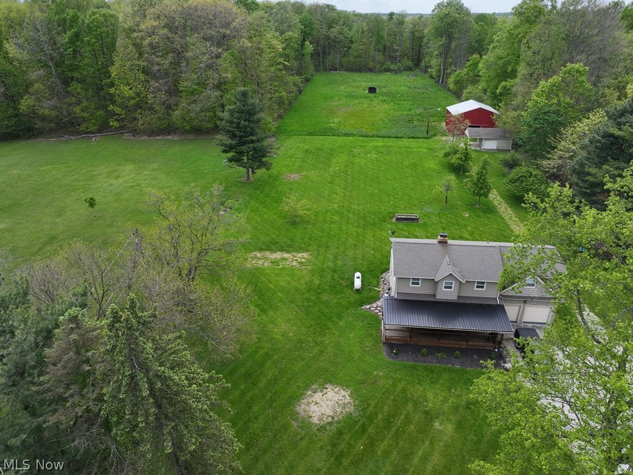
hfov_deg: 71.6
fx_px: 439
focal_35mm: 24
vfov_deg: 56.8
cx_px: 316
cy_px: 238
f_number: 2.8
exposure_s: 1/2000
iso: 170
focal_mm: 12.29
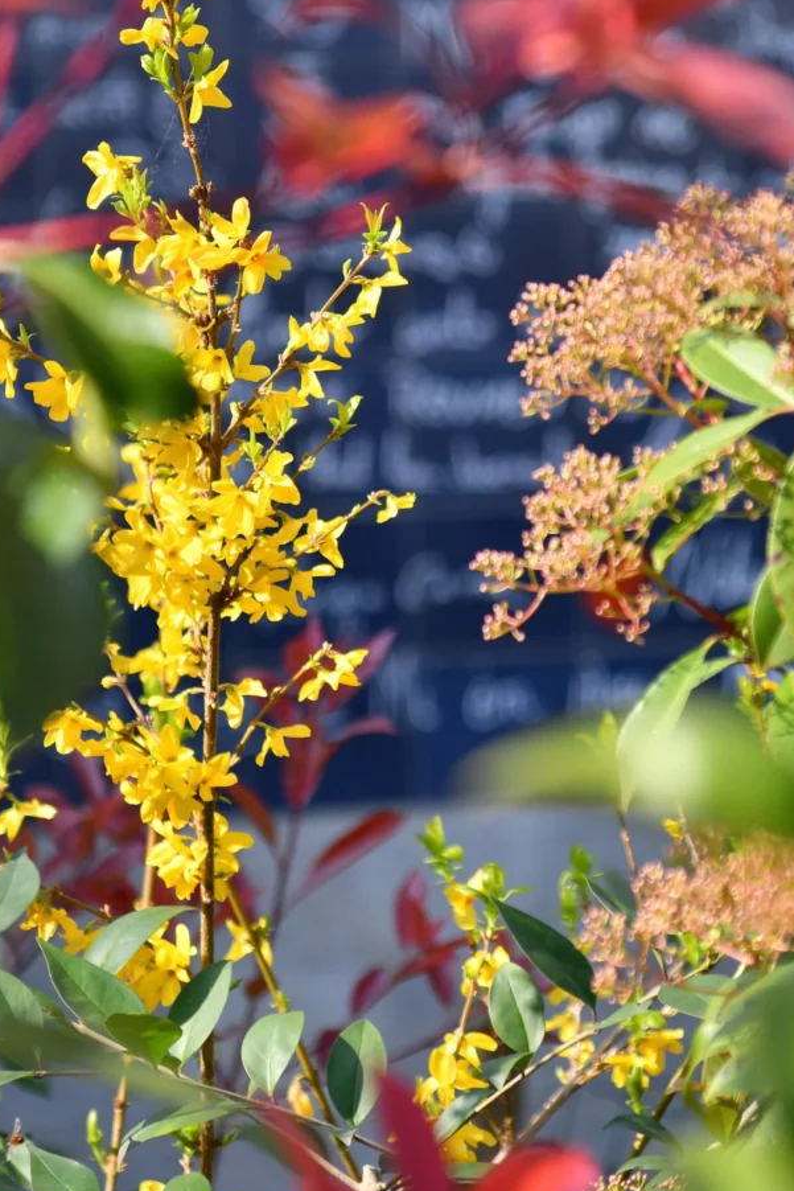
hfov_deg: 4.4
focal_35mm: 309
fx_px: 10218
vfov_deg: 6.7
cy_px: 434
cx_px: 392
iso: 250
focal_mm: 155
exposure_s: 1/640
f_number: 6.3
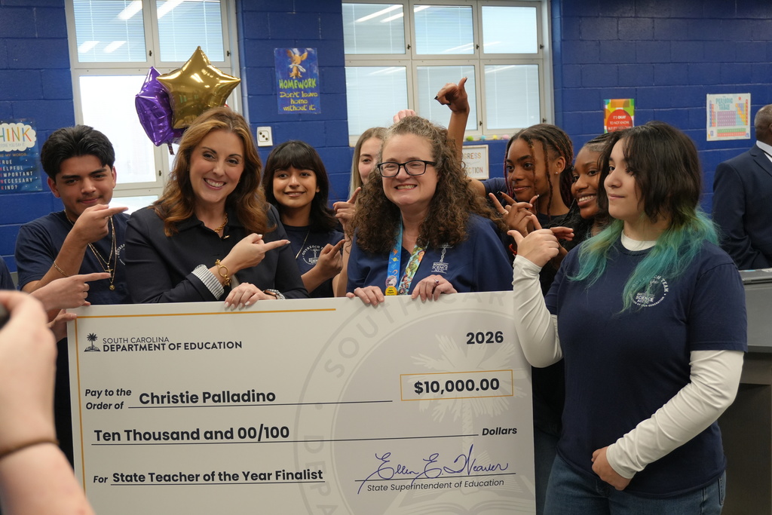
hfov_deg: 43.6
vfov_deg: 29.9
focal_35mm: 45
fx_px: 965
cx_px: 386
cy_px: 258
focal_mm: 30
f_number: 5
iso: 1250
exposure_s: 1/160
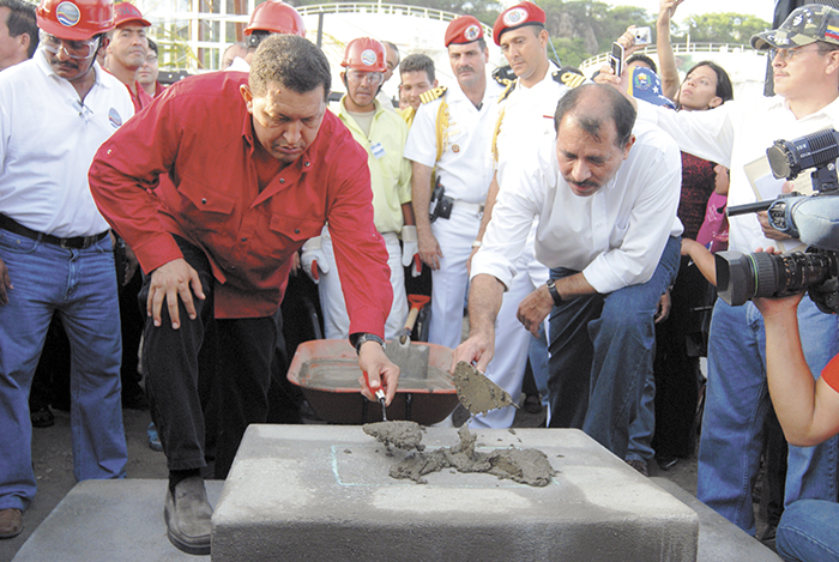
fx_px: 1225
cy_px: 281
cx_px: 420
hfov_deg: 37.8
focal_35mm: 52
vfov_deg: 25.8
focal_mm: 35
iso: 320
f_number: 6.3
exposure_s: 1/320
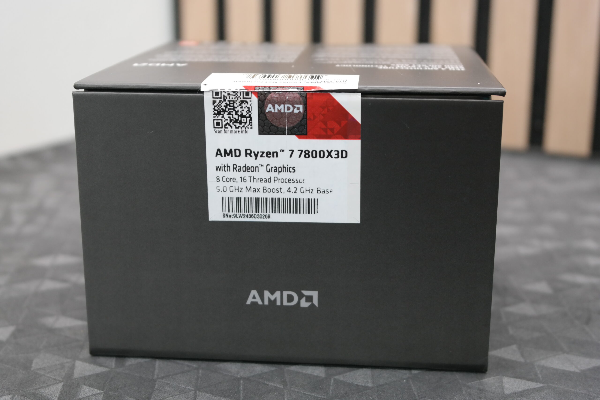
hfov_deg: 34.5
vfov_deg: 23.4
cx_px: 300
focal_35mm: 58
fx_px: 967
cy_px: 200
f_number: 5
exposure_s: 1/60
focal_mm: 38
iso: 800
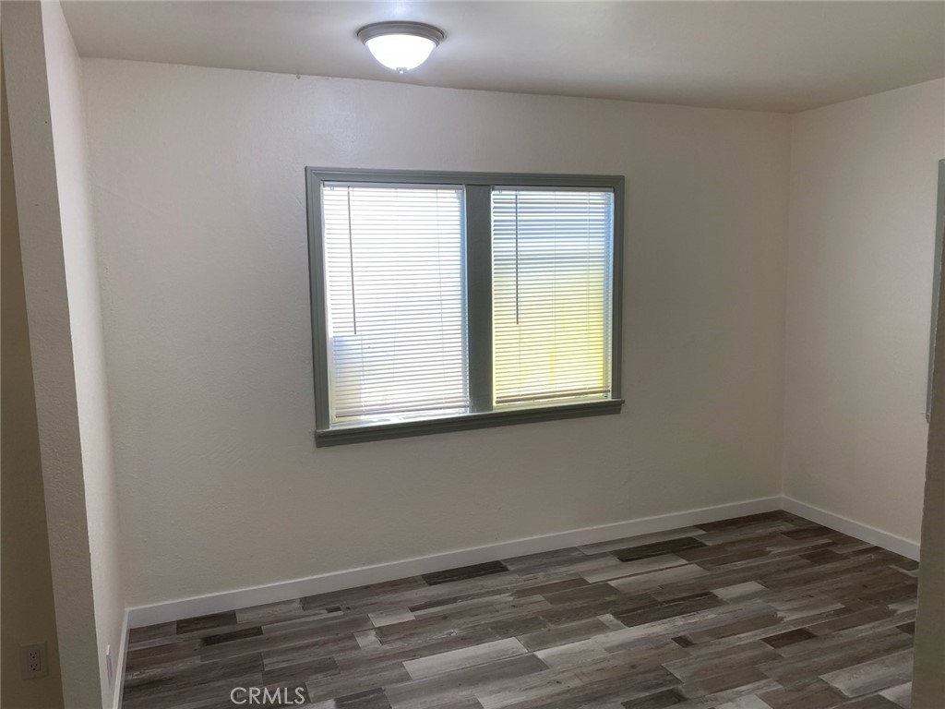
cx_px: 472
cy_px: 354
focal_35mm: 26
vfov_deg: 53.1
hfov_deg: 67.3
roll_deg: +2.0
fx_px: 710
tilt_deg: -6.1
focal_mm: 4.25
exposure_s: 1/120
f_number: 1.8
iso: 40
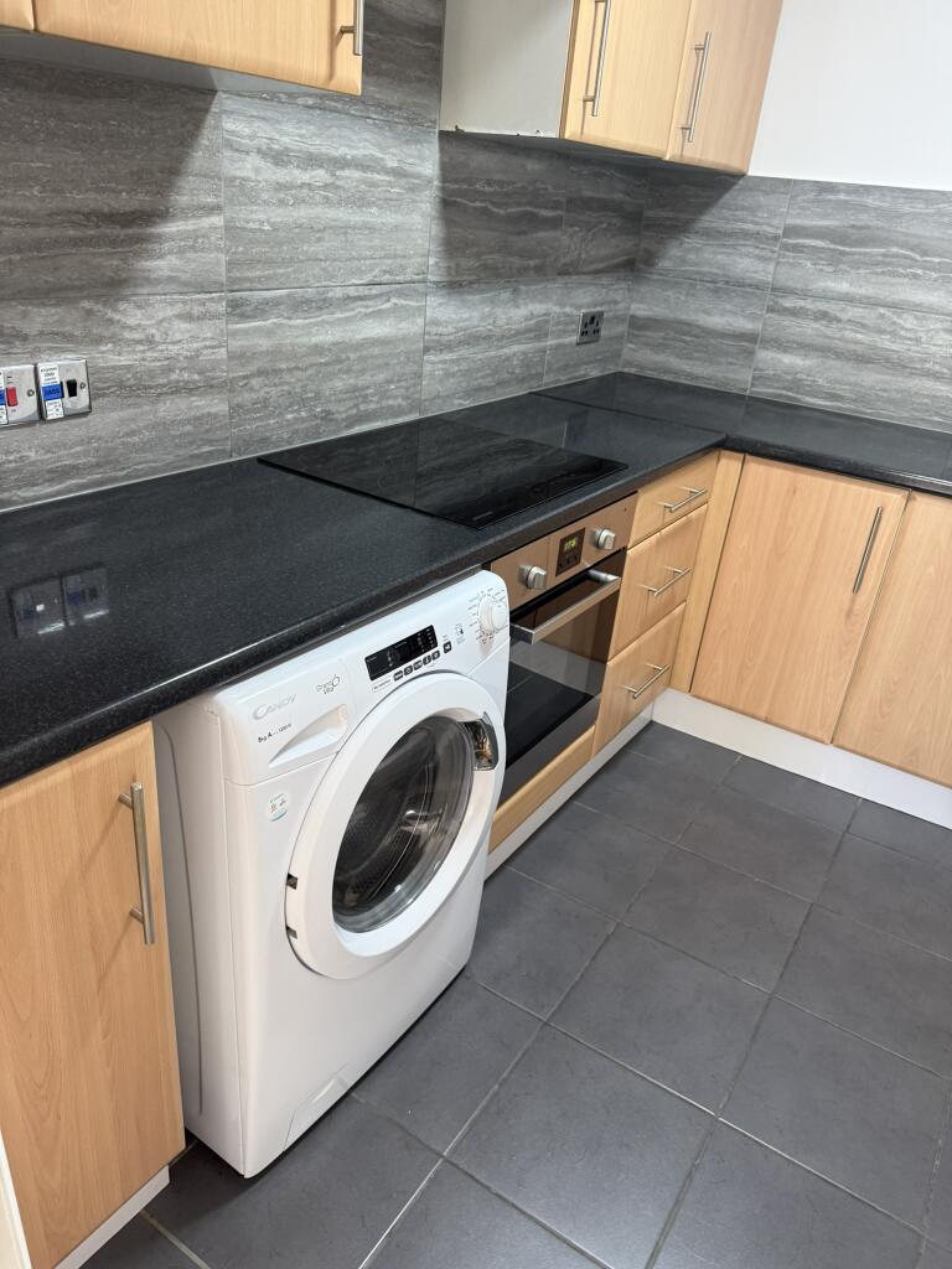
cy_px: 634
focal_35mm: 24
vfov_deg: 71.6
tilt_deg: -25.7
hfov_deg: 56.8
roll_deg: -5.7
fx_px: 880
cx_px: 476
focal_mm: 6.76
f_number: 1.78
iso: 200
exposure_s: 1/50
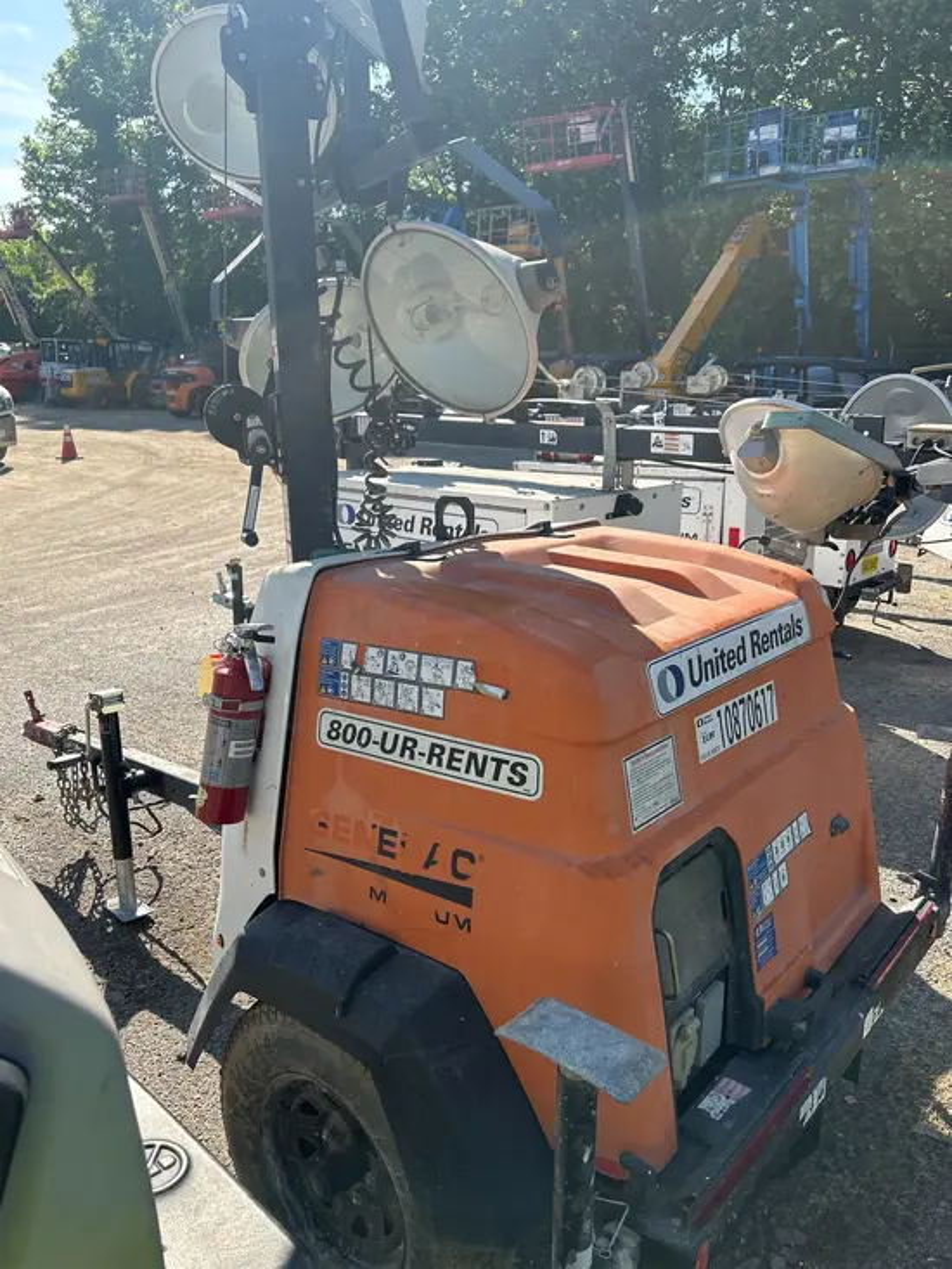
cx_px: 476
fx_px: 953
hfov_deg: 53.1
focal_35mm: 26
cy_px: 634
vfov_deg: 67.3
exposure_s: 1/2208
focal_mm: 5.7
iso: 50
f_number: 1.5
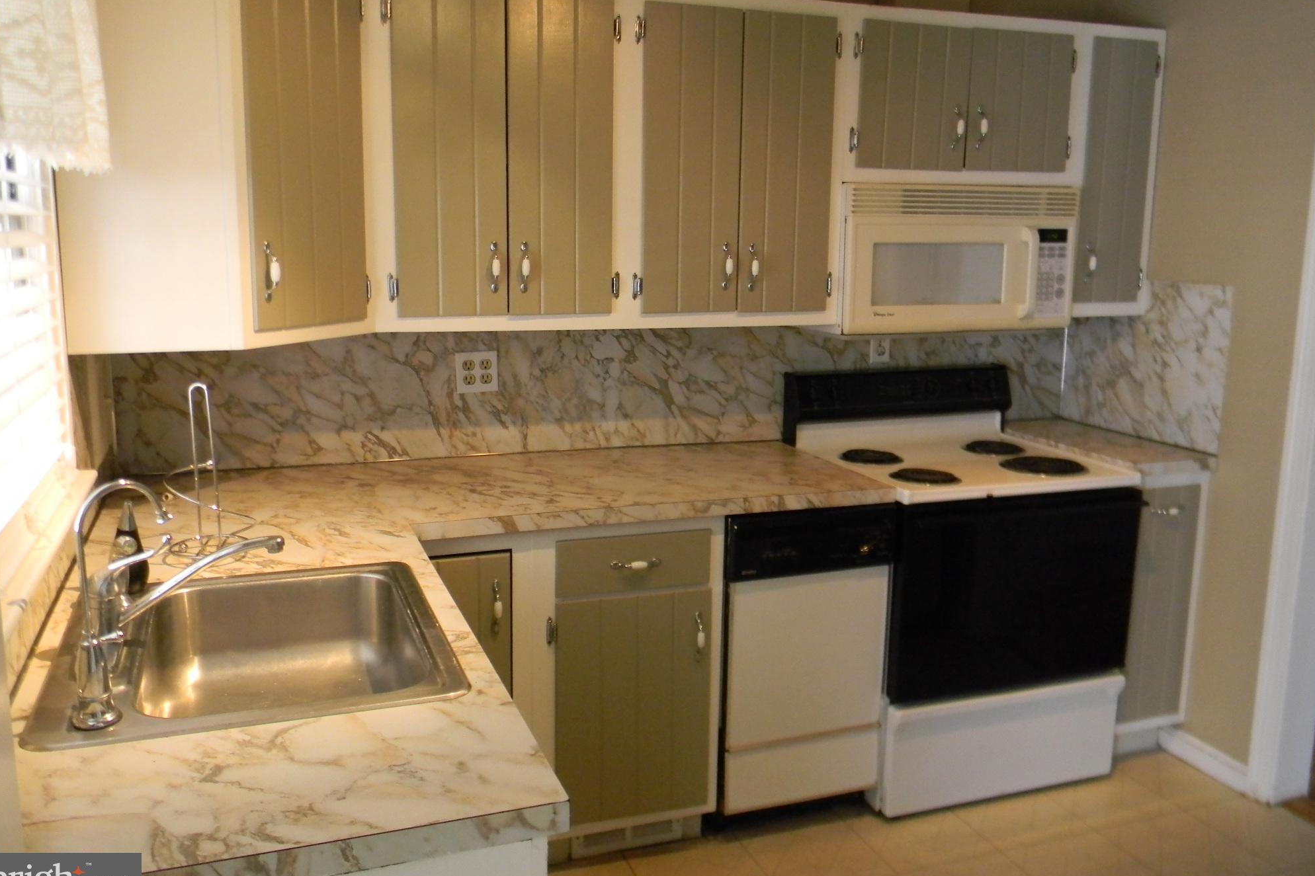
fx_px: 1096
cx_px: 654
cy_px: 399
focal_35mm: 30
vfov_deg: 43.6
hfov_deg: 61.9
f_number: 3.5
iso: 379
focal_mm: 5
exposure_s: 1/30
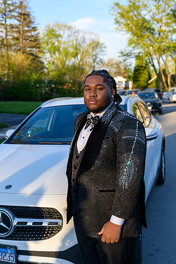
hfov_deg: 30.5
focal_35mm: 44
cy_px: 132
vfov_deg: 44.5
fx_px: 323
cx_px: 88
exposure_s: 1/250
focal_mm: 44
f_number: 4.5
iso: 125
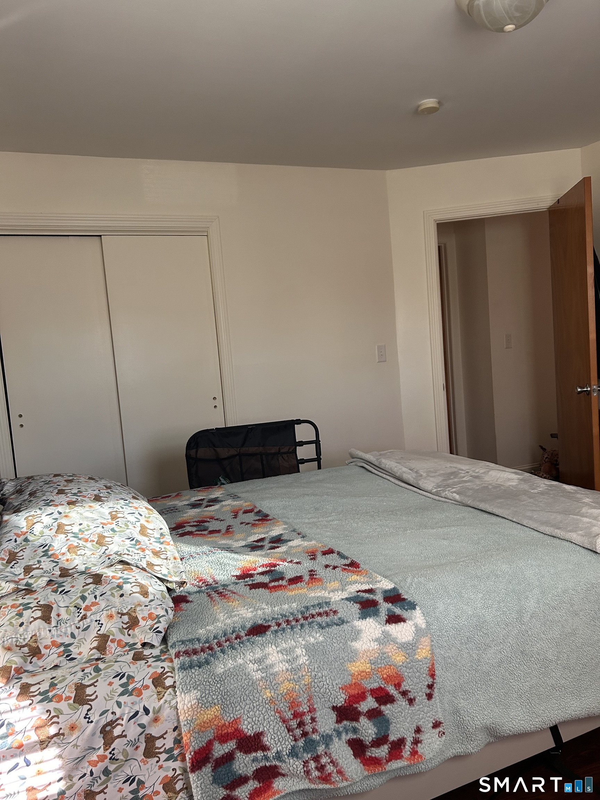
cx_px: 300
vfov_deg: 67.3
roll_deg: +4.5
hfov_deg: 53.1
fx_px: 601
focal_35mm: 26
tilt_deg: -5.3
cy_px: 400
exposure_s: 1/110
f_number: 1.5
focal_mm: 5.7
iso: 125
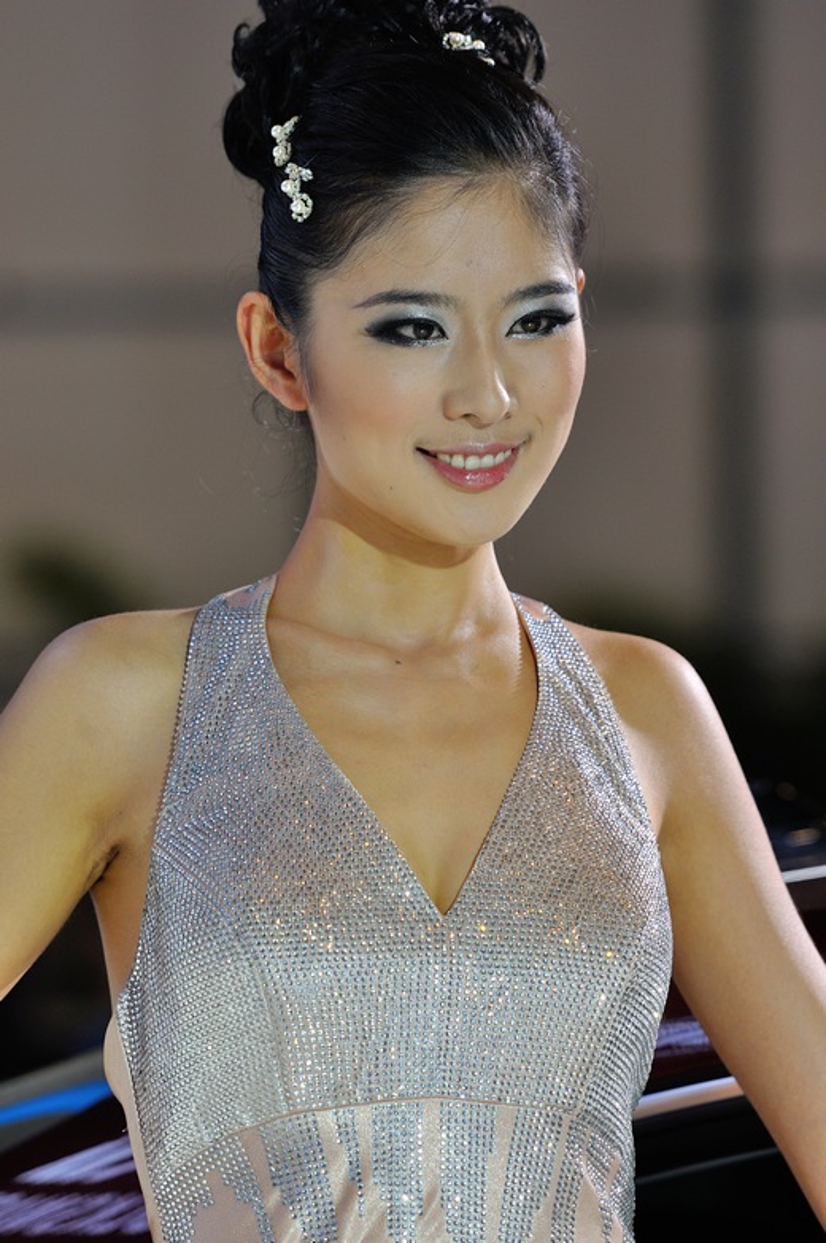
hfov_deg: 5.9
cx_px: 413
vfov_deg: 8.9
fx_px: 8015
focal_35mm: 232
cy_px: 622
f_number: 2.8
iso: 250
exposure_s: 1/125
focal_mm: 155
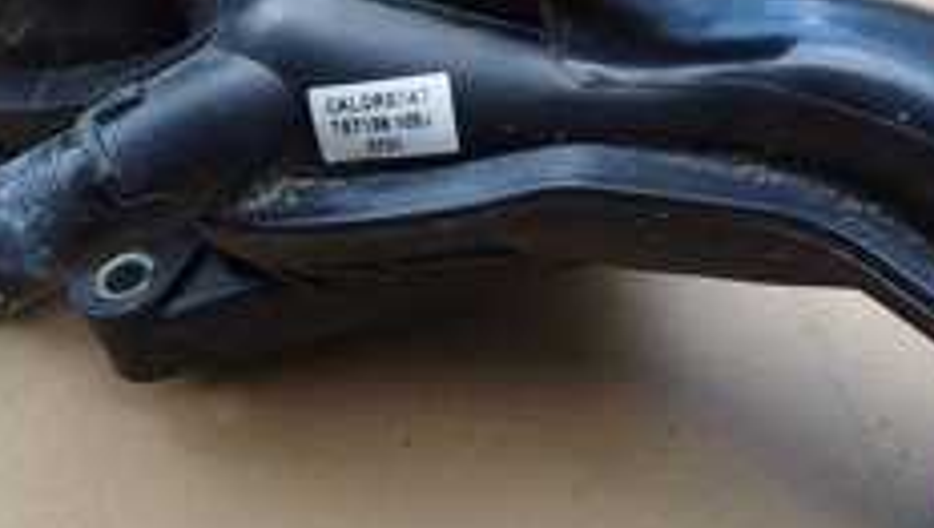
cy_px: 189
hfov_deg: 29.3
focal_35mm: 72
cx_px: 475
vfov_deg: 16.8
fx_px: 1785
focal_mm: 5.31
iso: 64
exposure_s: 1/100
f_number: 1.7
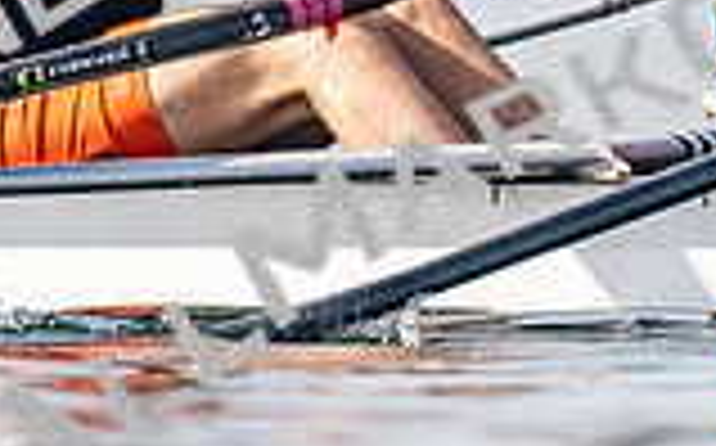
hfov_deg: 0.6
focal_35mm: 3340
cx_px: 856
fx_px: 65105
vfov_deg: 0.4
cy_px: -140
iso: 180
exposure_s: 1/2500
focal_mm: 600
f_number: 4
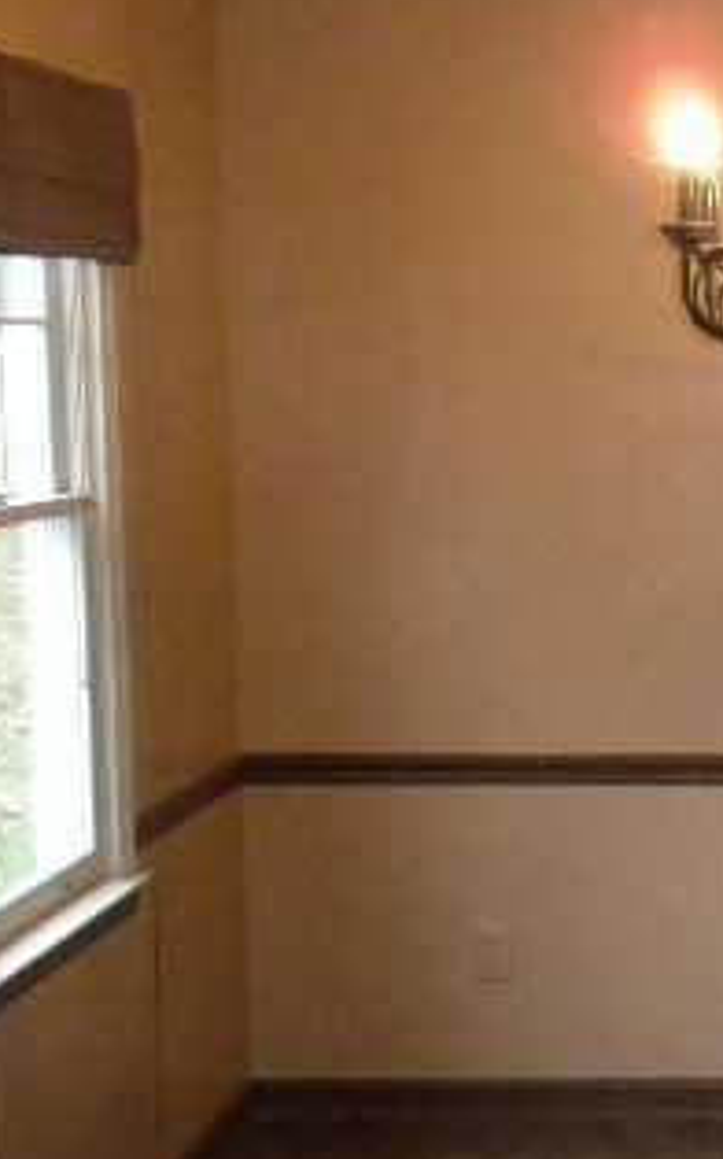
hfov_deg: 15.7
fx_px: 2524
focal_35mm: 80
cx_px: 863
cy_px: 738
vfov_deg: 25.7
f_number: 3.5
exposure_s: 1/42.3
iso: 400
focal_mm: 6.6
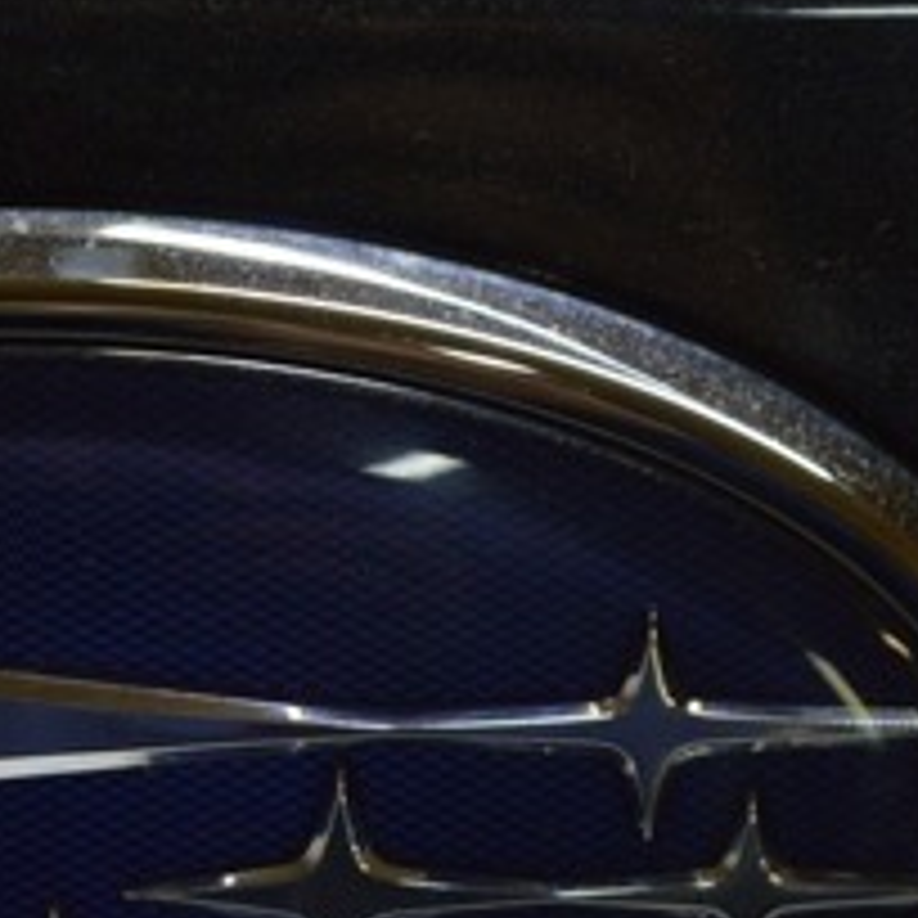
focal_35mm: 192
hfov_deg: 9.1
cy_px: 776
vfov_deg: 9.1
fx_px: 5761
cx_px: 45
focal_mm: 48
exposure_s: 1/40
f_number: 5.3
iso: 400
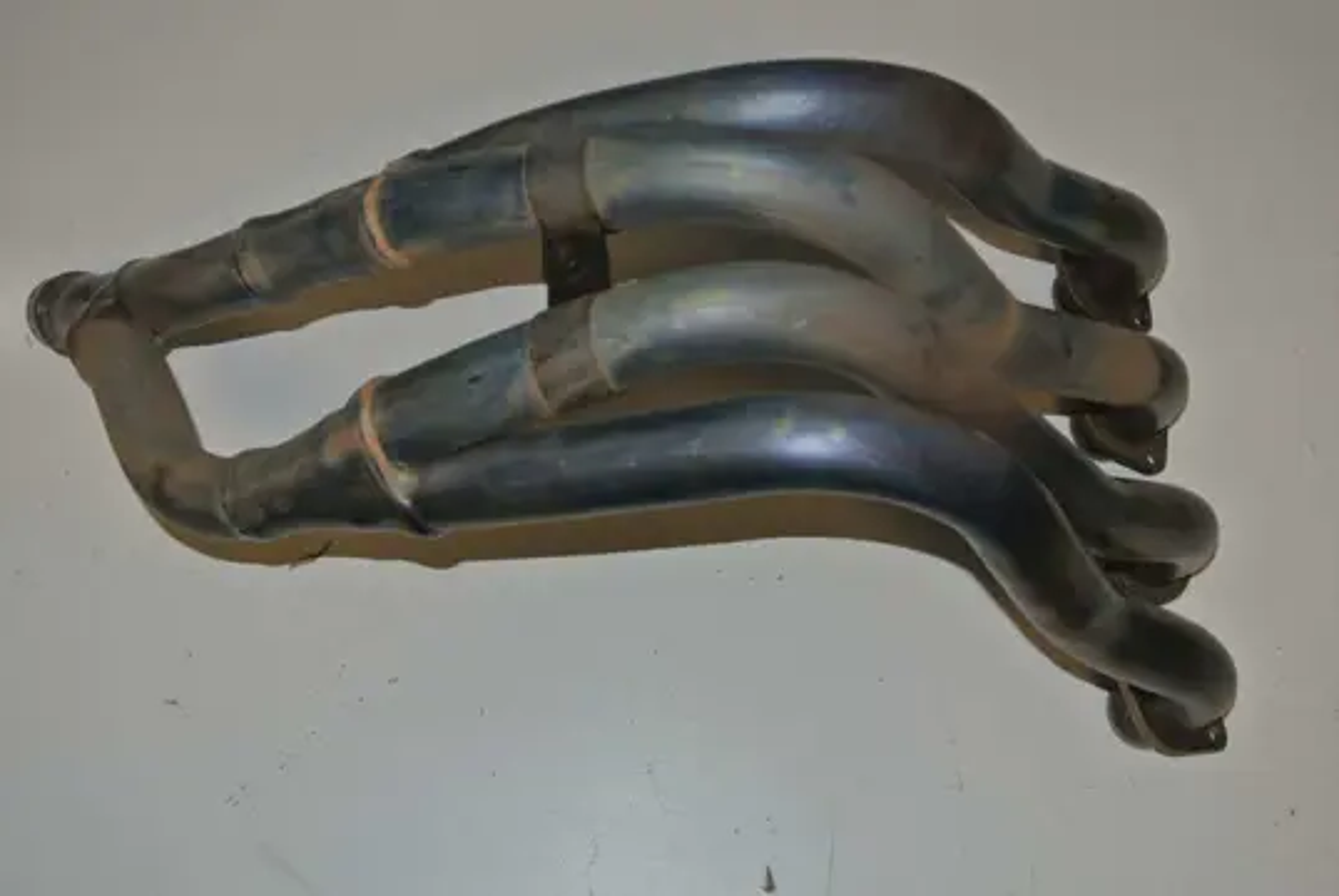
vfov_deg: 30.6
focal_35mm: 44
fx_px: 1638
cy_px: 448
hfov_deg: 44.5
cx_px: 670
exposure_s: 1/60
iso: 200
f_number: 4.2
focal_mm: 16.3
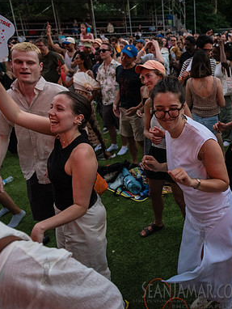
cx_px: 202
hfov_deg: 38.4
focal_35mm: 35
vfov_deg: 52.6
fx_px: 312
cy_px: 153
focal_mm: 24
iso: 4000
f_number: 3.5
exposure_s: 1/400
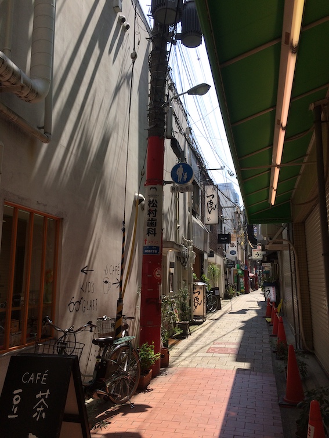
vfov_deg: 61.7
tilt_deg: +7.9
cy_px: 219
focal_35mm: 29
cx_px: 164
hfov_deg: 48.2
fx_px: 367
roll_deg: +1.2
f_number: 2.2
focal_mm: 4.15
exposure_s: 1/1244
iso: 32
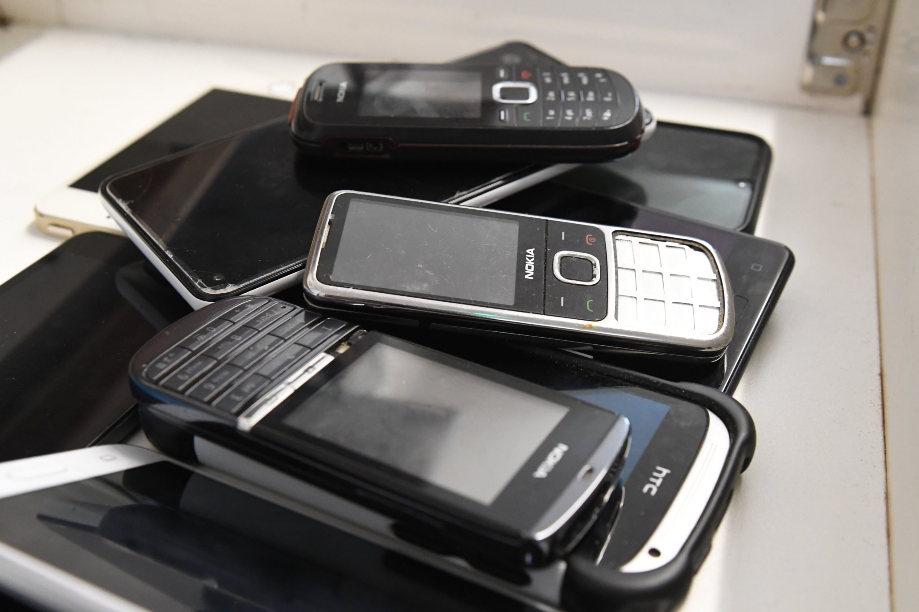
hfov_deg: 42.3
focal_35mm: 46
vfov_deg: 28.9
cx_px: 460
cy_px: 306
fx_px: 1187
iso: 3200
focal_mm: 31
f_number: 4.5
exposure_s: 1/50
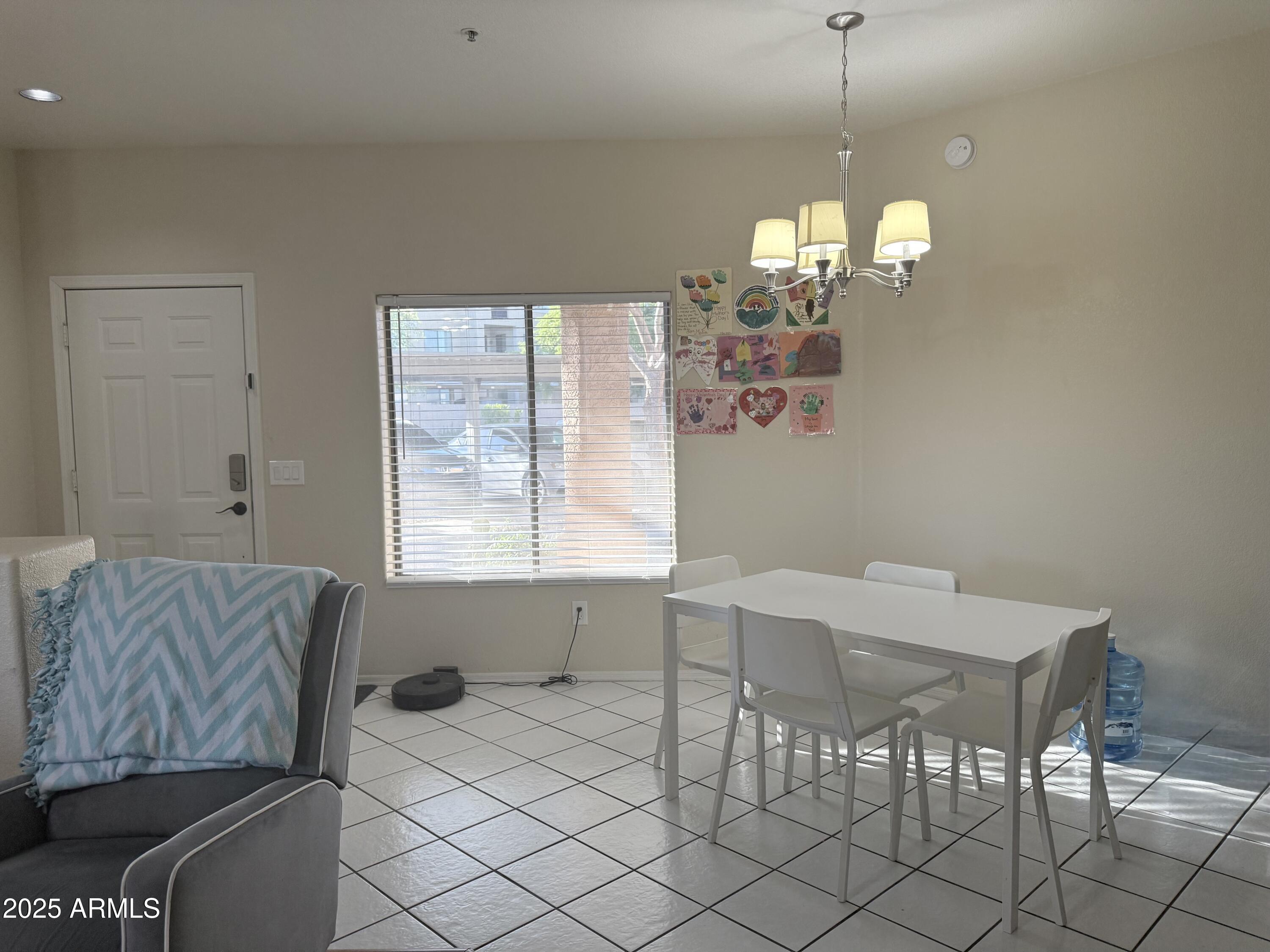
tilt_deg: -3.8
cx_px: 635
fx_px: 881
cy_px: 476
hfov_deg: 71.6
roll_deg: +1.3
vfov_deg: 56.8
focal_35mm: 24
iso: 160
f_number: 1.78
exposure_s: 1/126
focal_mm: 6.76
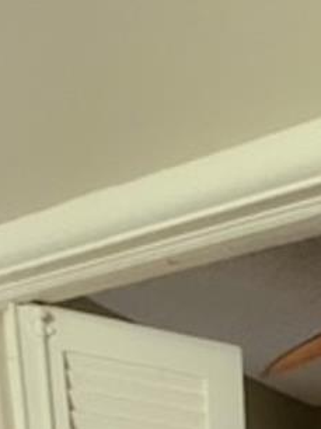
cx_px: 492
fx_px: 631
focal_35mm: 51
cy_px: 750
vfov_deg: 23.0
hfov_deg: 22.8
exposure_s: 1/60
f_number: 1.8
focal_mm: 1.57
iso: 160
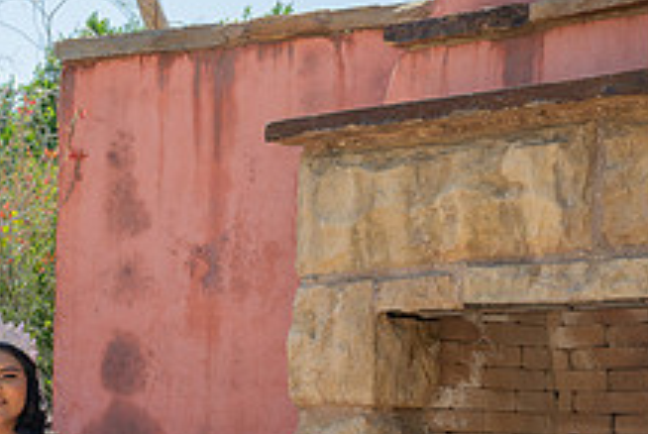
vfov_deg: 13.2
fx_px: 1820
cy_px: 531
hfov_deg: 19.4
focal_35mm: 101
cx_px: -45
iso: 200
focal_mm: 38
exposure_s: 1/200
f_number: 8
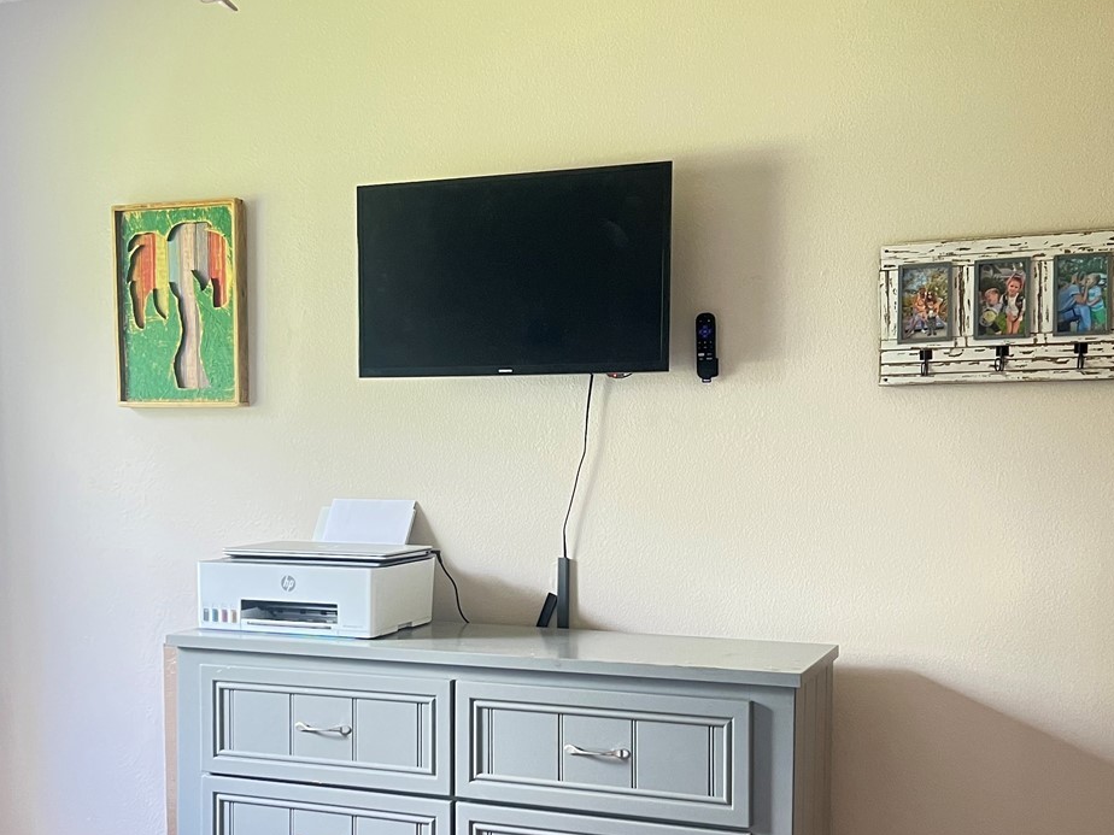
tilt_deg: -3.9
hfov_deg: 41.9
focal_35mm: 45
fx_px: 1448
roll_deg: -0.2
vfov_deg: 32.0
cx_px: 463
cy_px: 529
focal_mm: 5.7
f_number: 1.5
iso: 320
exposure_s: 1/60
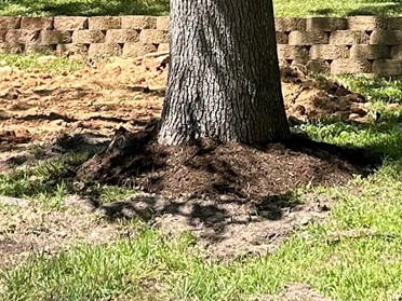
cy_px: -128
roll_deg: +2.7
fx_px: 1661
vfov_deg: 10.1
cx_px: 215
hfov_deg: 13.8
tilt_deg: -0.6
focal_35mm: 143
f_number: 1.5
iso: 50
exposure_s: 1/1280
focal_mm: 5.7
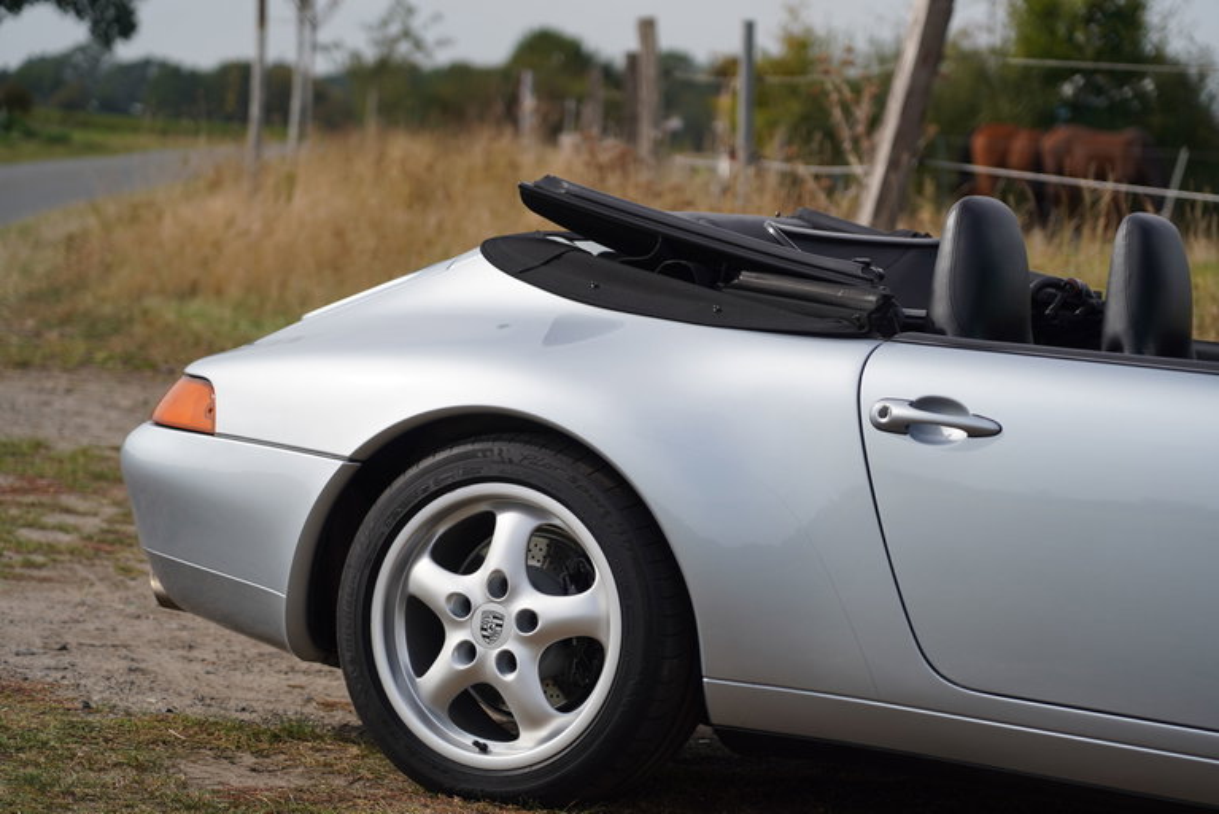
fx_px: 3557
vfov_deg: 13.1
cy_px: 407
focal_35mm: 105
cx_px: 610
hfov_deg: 19.4
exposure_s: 1/1000
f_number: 4
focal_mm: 105
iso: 100
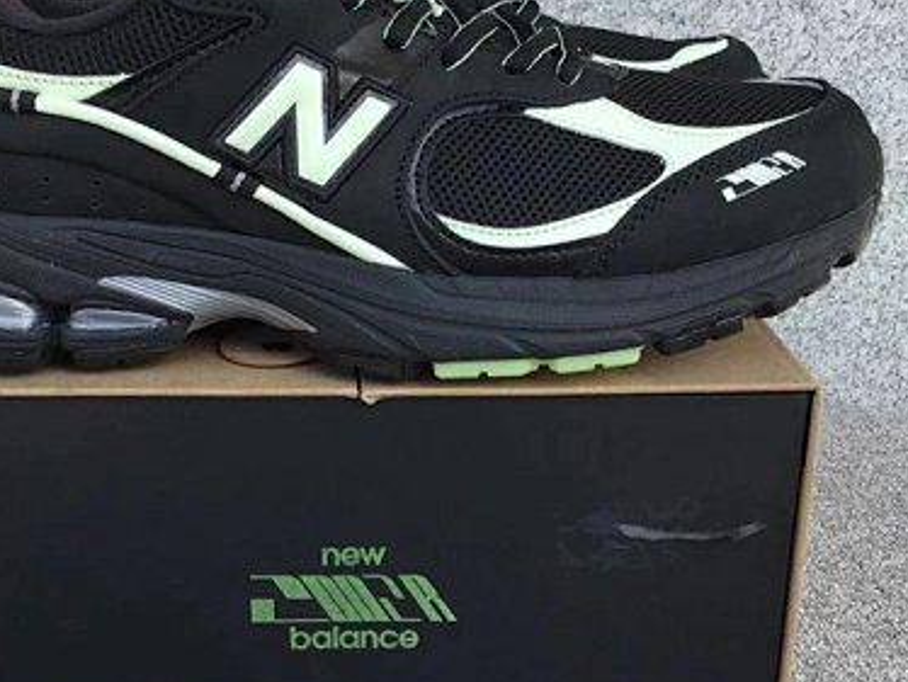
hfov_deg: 35.9
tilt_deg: -18.6
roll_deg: +0.3
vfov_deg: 27.6
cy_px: 325
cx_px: 340
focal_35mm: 53
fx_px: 1391
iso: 25
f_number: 2.4
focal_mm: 3.3
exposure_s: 1/295
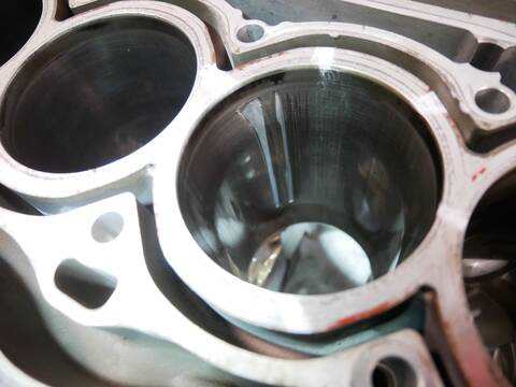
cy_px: 194
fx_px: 358
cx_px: 258
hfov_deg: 71.6
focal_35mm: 24
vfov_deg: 56.8
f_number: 3.5
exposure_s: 1/60
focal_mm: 12
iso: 1600
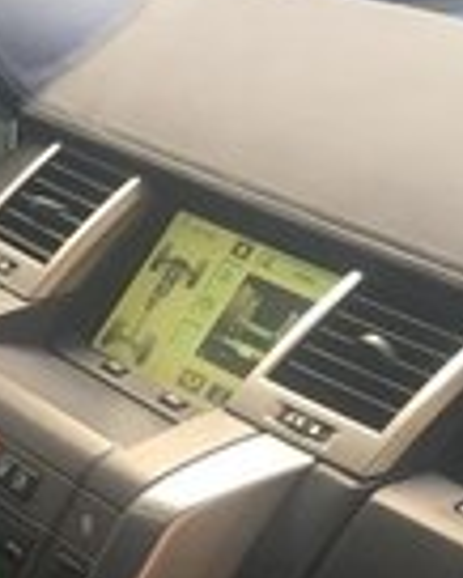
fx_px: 1762
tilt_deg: -33.0
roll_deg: +4.7
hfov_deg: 14.4
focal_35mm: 103
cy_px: 722
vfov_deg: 17.6
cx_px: -123
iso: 64
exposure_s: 1/33
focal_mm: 4.15
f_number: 2.2
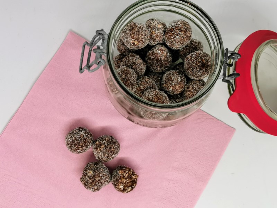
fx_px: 376
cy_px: 104
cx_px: 138
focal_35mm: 47
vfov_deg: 30.9
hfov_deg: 40.4
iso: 100
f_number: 1.6
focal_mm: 5.56
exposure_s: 1/100
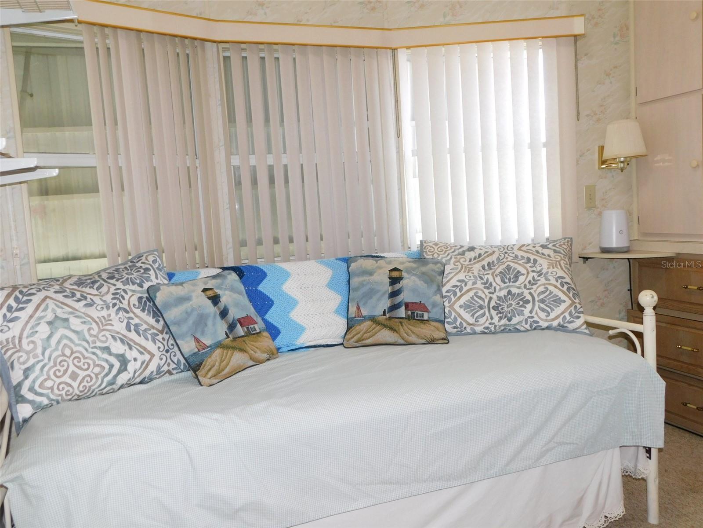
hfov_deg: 60.0
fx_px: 609
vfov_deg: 46.8
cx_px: 352
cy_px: 264
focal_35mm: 30
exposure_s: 1/30
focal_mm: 5.3
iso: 200
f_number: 3.2
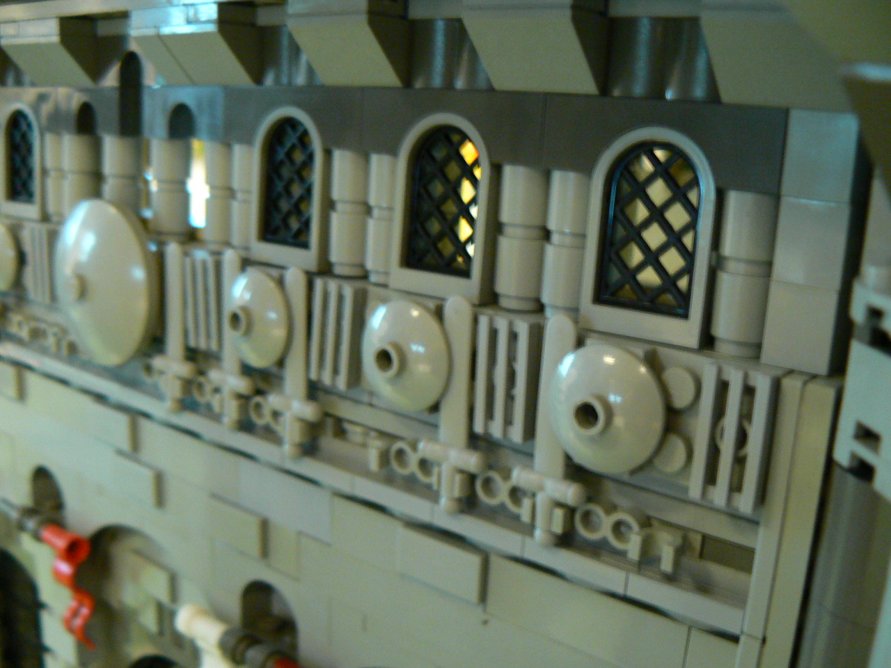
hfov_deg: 51.4
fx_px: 927
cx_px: 446
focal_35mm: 36
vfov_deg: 39.7
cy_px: 334
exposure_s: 1/5
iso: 200
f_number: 2.8
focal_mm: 6
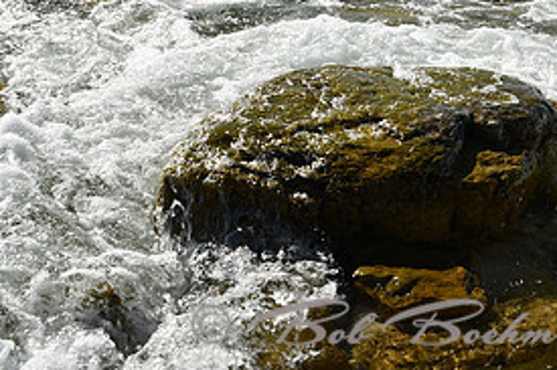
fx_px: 1175
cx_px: 531
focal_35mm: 76
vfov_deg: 17.8
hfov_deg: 25.6
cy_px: 72
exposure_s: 1/250
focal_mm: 18
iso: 110
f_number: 8
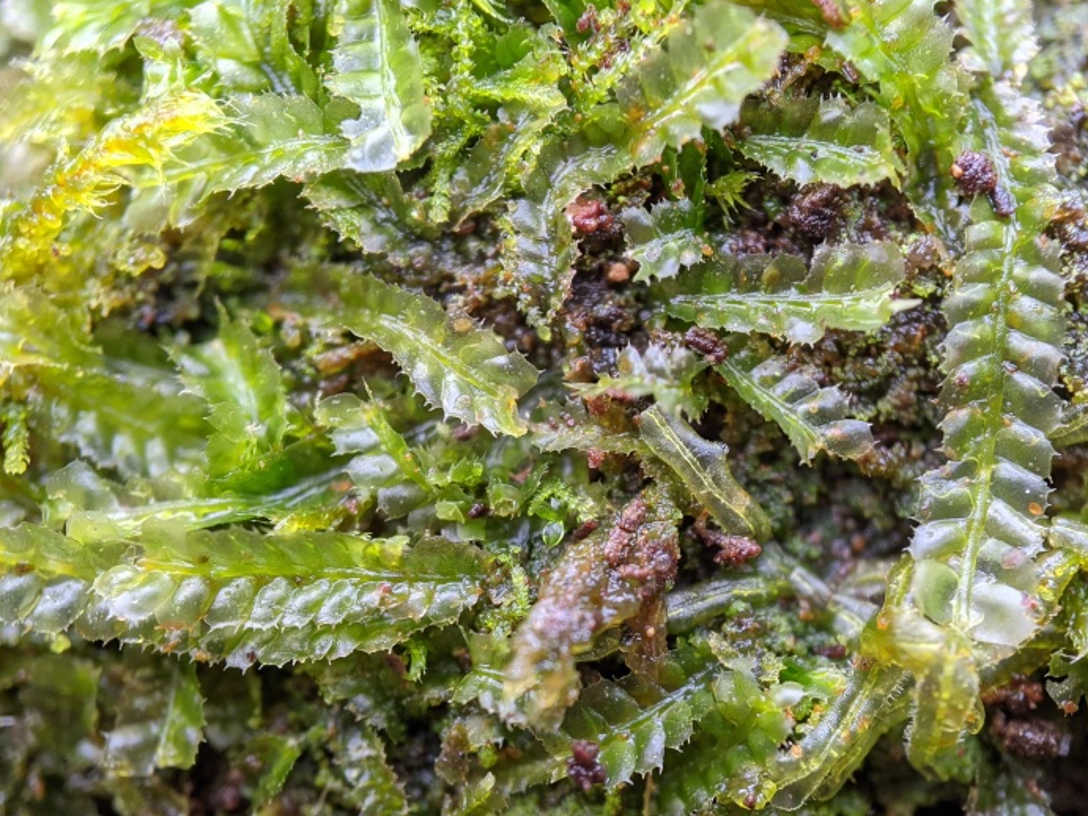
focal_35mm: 40
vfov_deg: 35.7
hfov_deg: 46.6
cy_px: 515
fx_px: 1257
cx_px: 638
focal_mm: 4.44
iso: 63
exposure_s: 1/23.7
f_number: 1.8
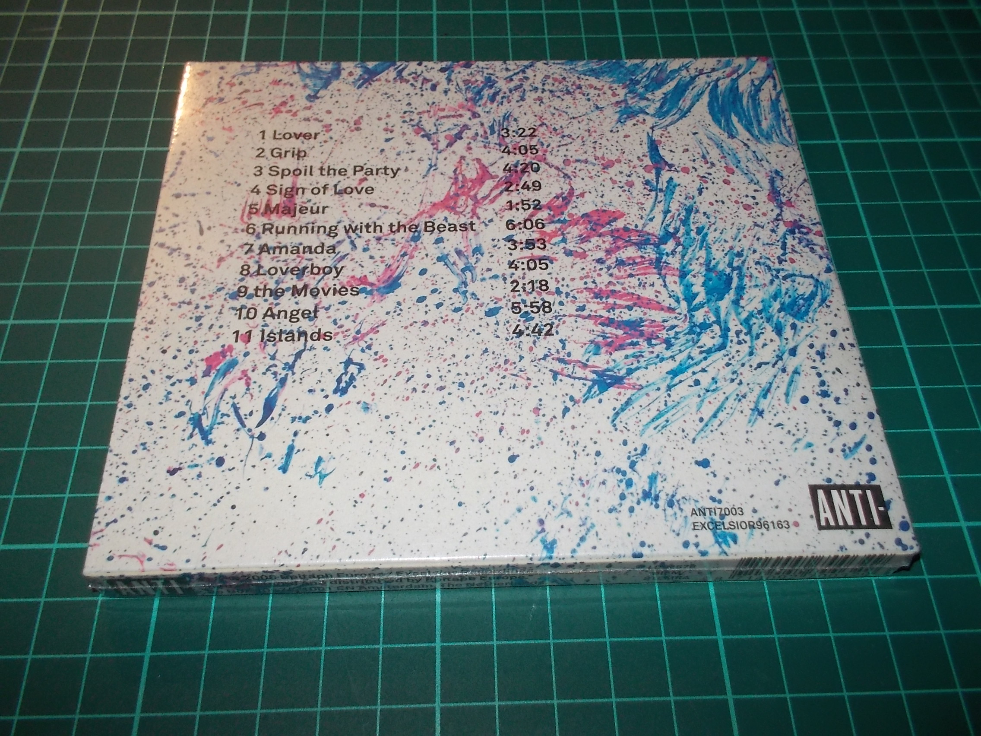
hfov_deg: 61.7
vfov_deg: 48.2
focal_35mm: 29
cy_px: 368
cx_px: 490
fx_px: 822
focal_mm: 4.1
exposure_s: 1/30
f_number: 3.3
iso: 200
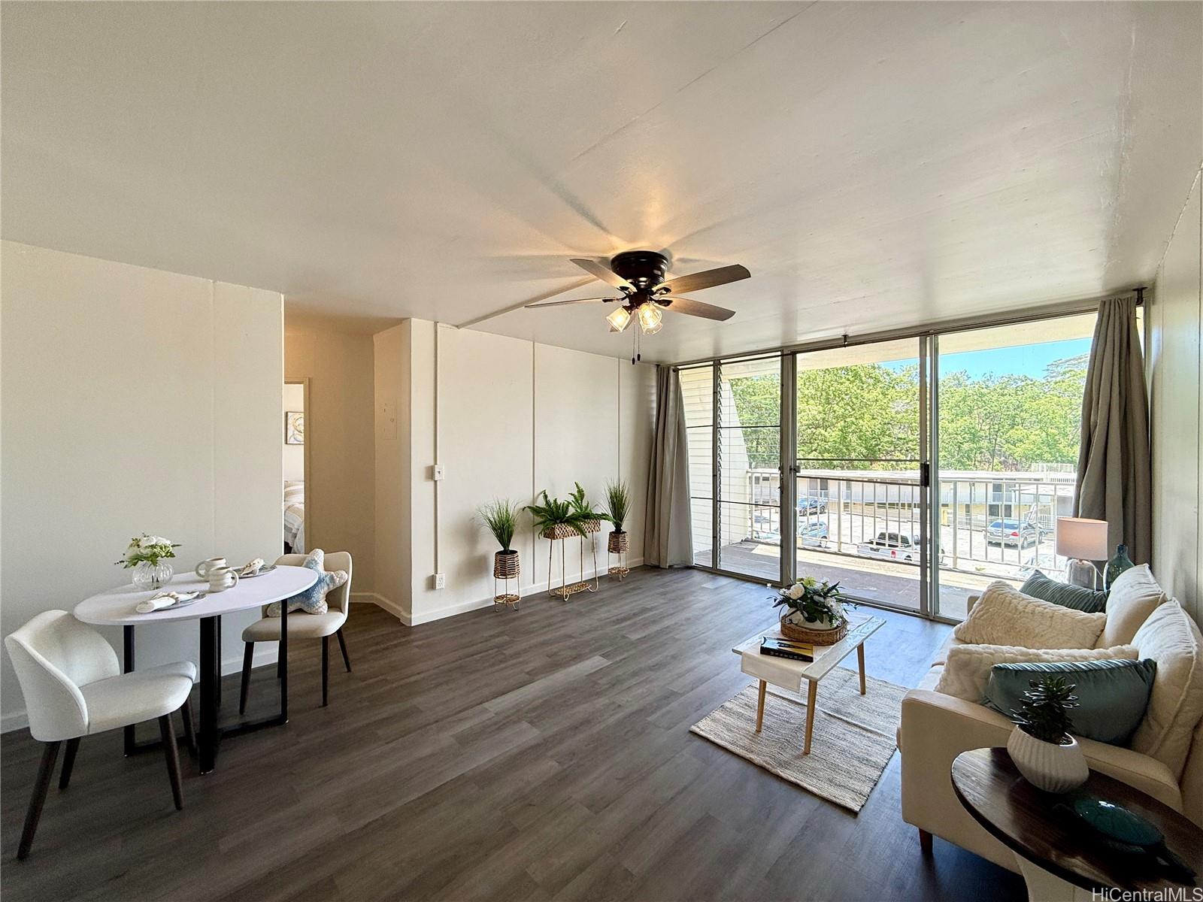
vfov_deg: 85.7
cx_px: 602
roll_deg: +0.0
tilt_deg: +0.0
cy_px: 451
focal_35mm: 14
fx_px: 487
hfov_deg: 102.1
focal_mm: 2.22
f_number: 2.2
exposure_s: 1/135
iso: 64
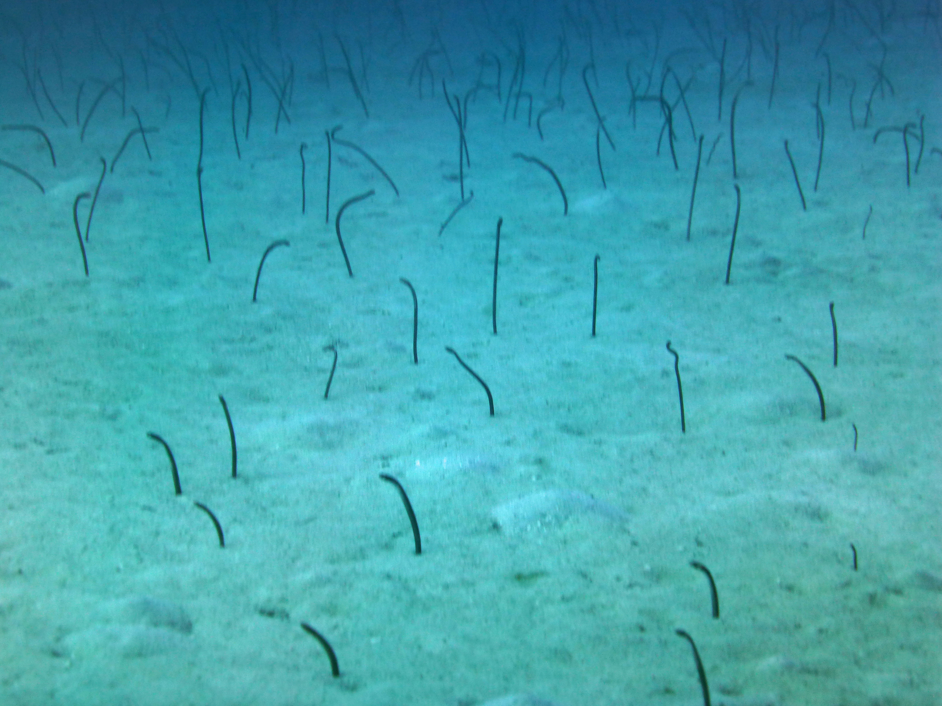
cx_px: 458
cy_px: 346
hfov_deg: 16.6
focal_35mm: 119
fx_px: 3238
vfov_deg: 12.5
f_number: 5.3
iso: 100
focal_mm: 20.6
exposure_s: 1/80
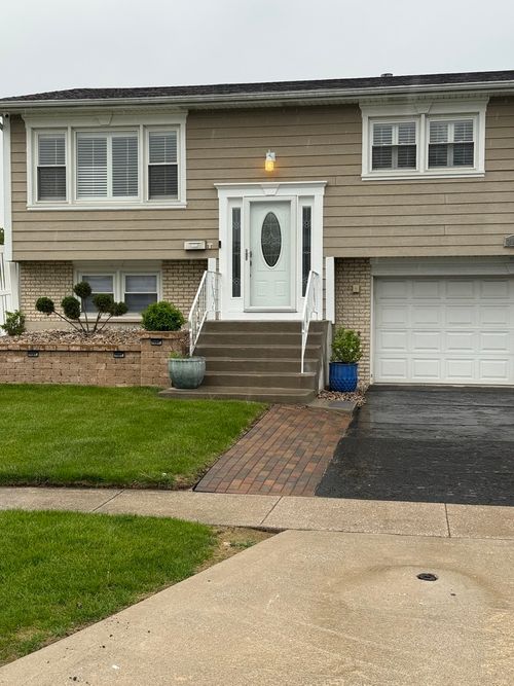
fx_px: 951
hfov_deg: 30.3
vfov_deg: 39.7
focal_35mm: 48
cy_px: 343
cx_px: 257
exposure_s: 1/402
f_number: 1.78
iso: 64
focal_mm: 6.76
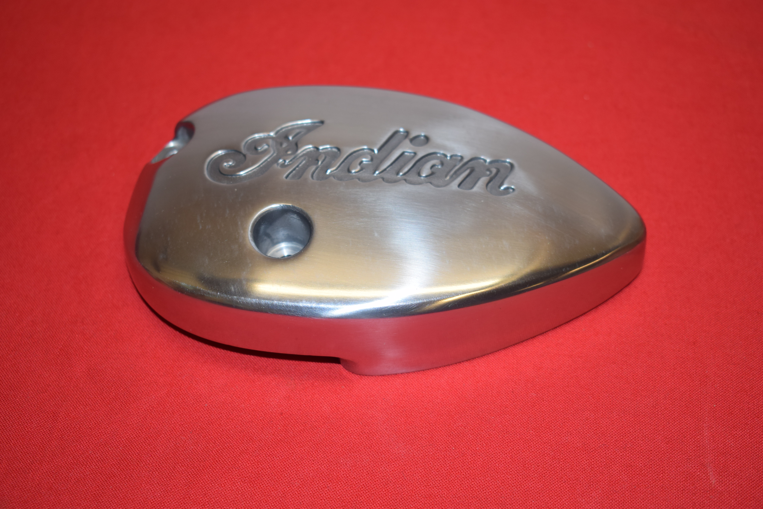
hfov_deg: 35.0
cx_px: 382
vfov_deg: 23.8
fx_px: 1208
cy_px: 254
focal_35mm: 57
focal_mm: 38
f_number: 5
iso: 320
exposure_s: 1/125
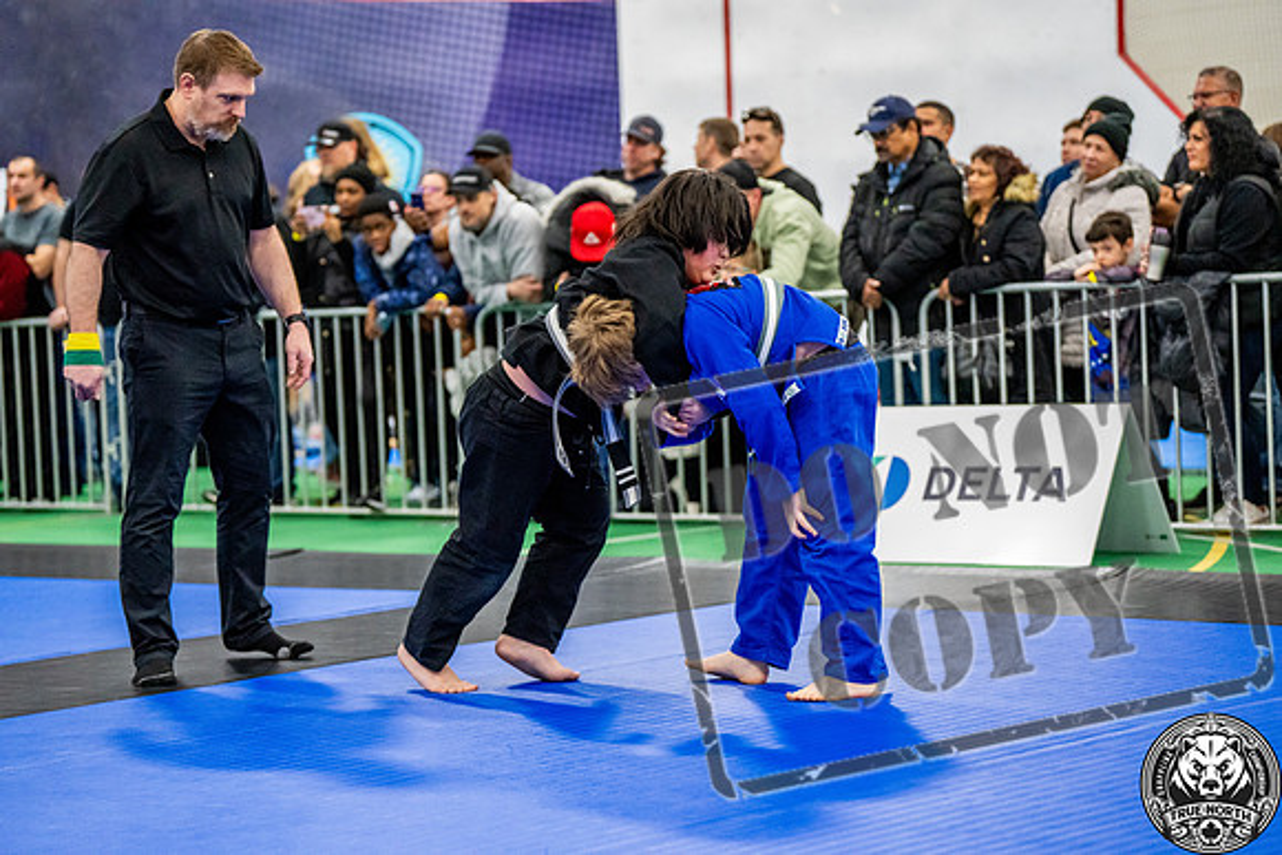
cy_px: 428
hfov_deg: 21.9
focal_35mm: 93
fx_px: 3312
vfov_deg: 14.7
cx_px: 641
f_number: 2.8
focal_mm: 93
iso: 5000
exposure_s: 1/500
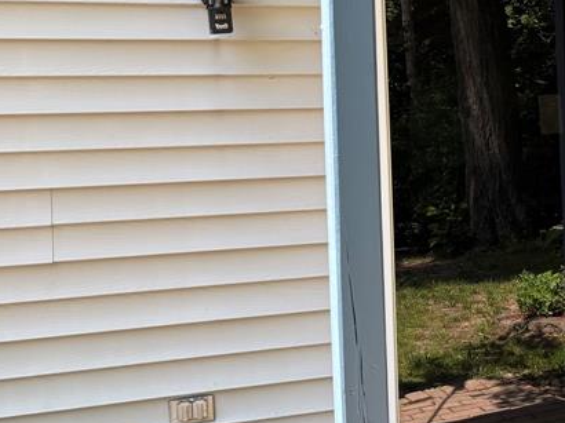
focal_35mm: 65
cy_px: 153
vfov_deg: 22.5
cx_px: 633
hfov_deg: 27.2
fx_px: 1060
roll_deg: +1.6
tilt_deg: -0.4
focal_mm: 5.96
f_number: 1.6
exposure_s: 1/364
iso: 50
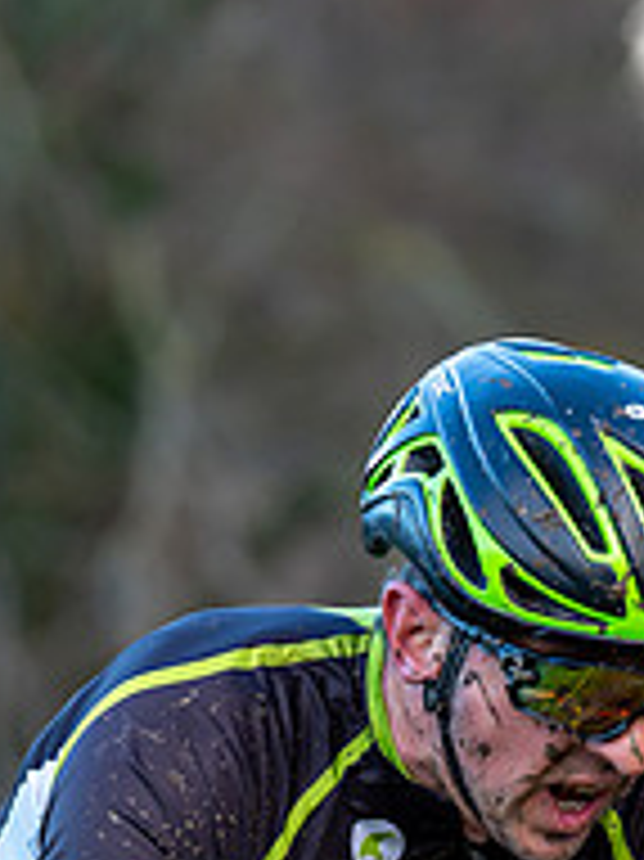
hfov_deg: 4.0
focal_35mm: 368
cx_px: 198
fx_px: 9139
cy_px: 853
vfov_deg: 5.4
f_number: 3.2
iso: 400
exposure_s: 1/500
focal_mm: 126
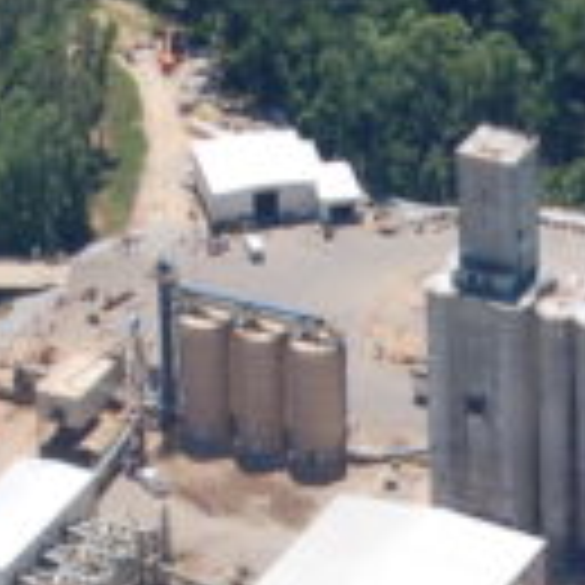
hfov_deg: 3.8
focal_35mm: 465
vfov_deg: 3.8
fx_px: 8887
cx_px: 652
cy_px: 544
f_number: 9
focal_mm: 55
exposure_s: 1/320
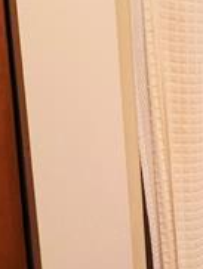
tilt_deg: -7.8
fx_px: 460
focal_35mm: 59
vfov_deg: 32.6
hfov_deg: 17.9
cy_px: 157
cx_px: 399
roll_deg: -1.2
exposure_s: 1/60
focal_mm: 2.22
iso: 250
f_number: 2.2
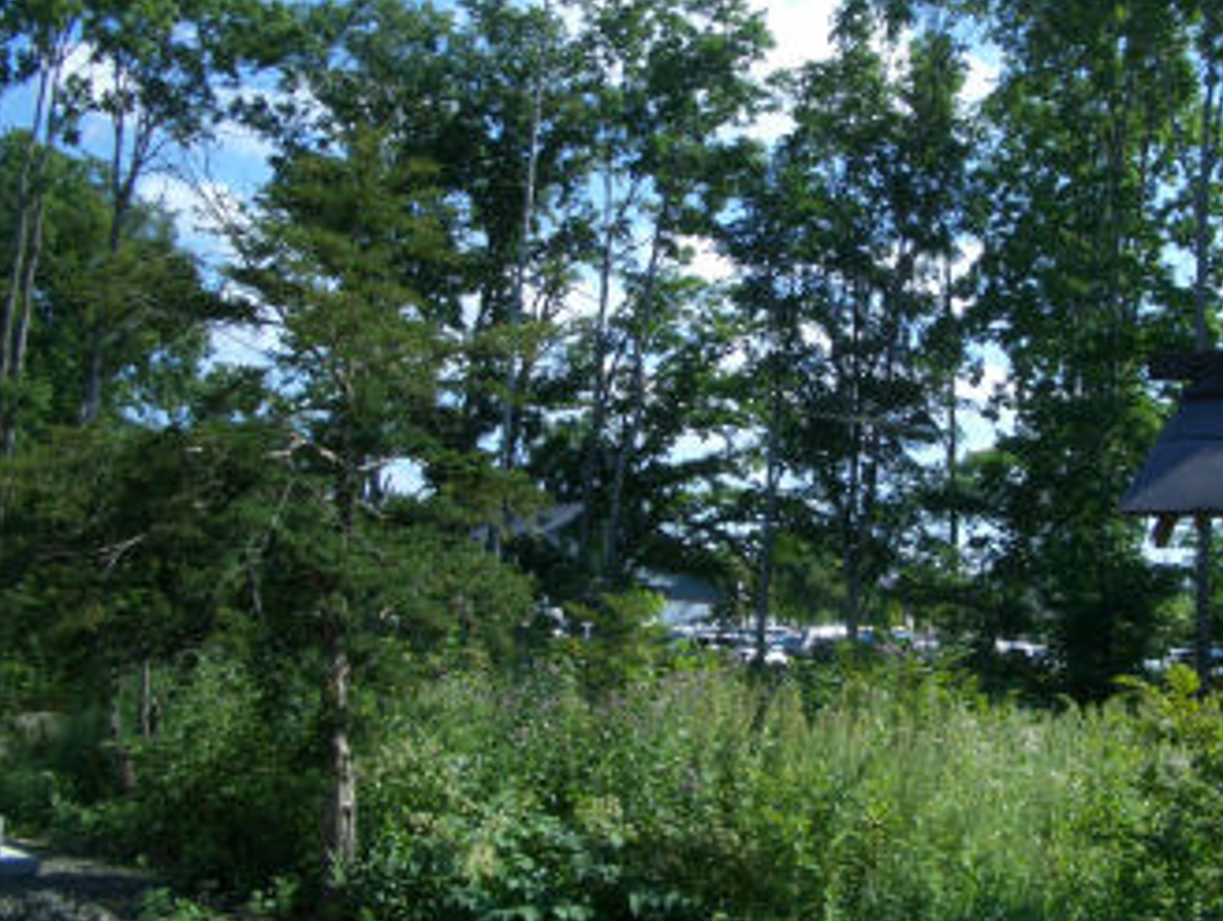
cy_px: 352
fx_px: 1592
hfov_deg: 41.8
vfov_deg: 32.1
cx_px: 749
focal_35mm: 45
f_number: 4.3
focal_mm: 5.8
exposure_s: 1/400
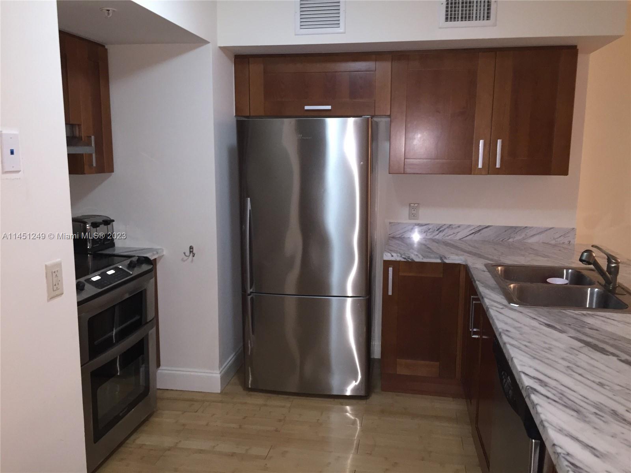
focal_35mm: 29
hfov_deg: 61.7
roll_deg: -0.8
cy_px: 236
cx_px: 316
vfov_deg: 48.2
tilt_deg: -9.3
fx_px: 529
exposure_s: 1/16
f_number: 2.2
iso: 160
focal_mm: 4.15
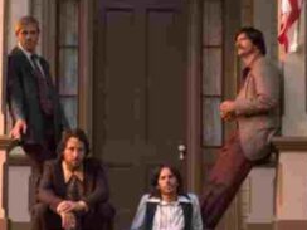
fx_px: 1091
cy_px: 168
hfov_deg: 16.0
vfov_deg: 12.0
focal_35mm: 123
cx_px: 130
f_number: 2.5
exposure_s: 1/100
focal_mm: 50
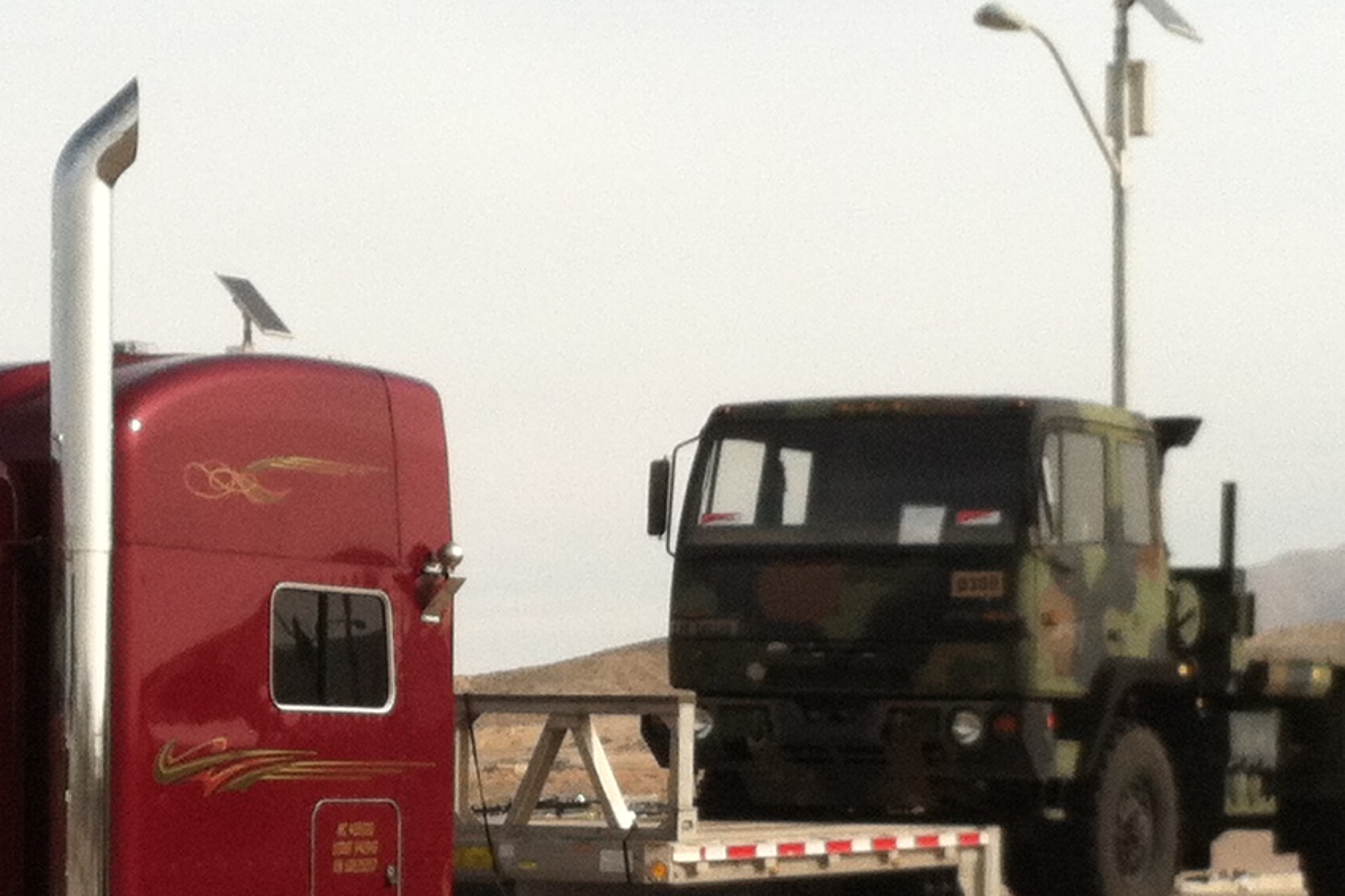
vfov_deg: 12.3
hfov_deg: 18.4
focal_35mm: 111
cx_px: 591
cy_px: 771
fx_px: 4147
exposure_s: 1/1579
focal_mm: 3.85
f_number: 2.8
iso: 80
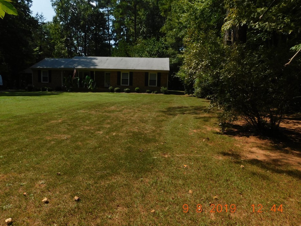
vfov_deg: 54.9
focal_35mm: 25
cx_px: 140
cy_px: 111
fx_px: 217
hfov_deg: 69.3
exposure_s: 1/400
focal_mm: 4
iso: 125
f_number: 6
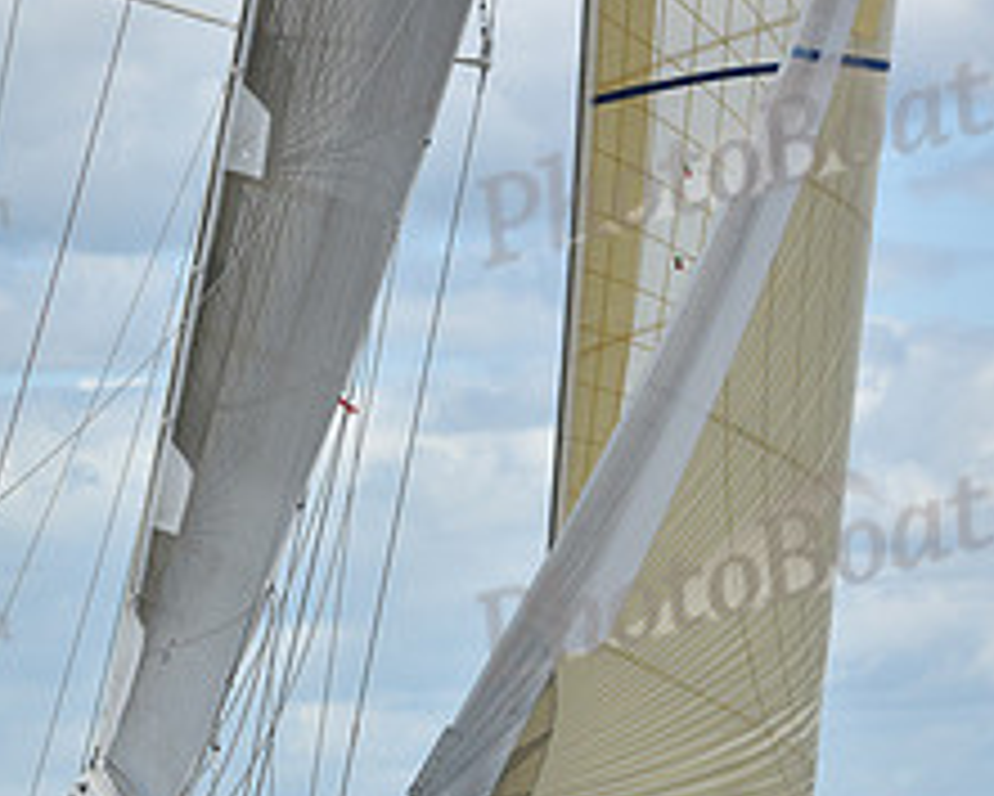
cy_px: 861
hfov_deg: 4.6
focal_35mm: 418
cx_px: 247
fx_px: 12302
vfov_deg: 3.7
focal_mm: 170
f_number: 8
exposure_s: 1/1250
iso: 320
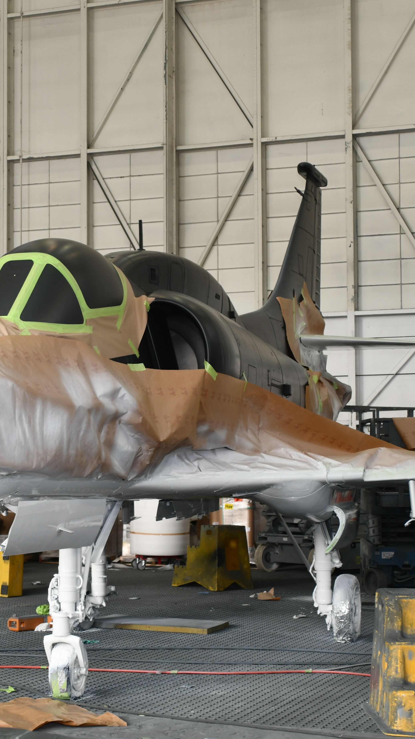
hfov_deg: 15.8
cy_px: 369
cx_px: 119
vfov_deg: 27.9
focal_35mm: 76
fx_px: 1487
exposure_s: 1/60
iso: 125
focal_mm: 32
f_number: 4.5
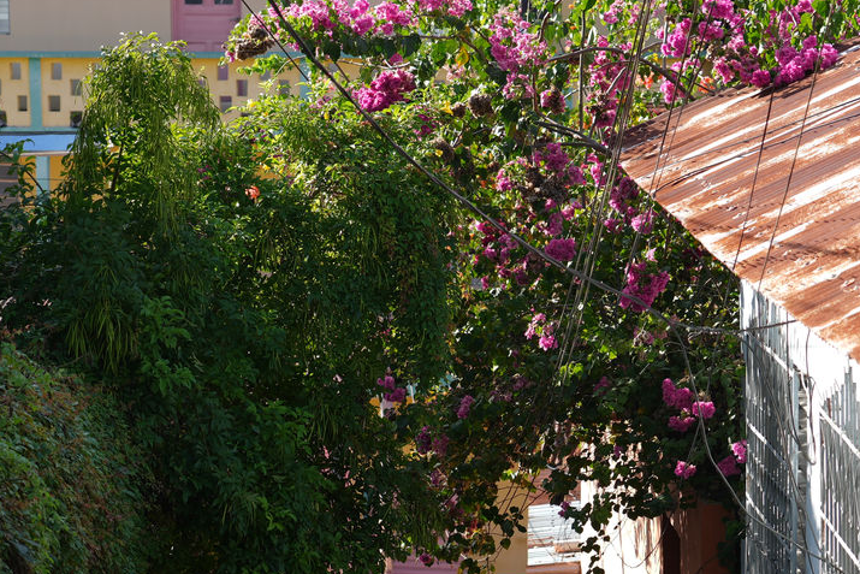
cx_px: 487
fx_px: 3369
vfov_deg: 9.7
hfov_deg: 14.5
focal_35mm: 141
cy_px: 480
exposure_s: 1/160
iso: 50
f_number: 4
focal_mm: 63
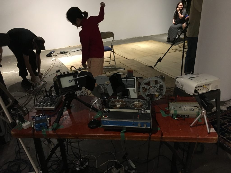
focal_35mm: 29
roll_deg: +2.7
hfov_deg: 61.7
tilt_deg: -25.2
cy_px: 86
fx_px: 194
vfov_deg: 48.2
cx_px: 116
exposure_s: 1/17
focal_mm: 4.15
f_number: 2.2
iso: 250
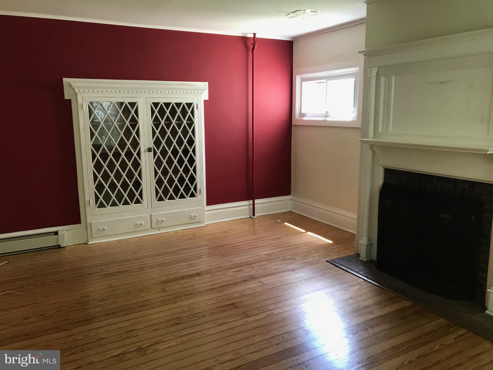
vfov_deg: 49.7
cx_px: 246
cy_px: 185
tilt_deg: -10.3
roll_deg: -0.2
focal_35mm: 28
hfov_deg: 63.4
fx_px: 399
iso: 40
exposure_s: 1/15
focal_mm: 3.99
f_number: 1.8
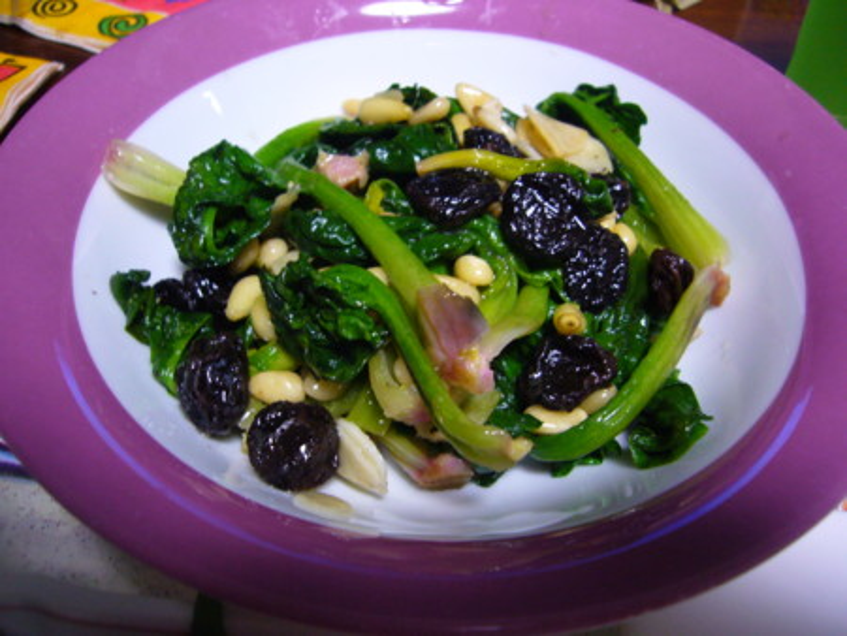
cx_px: 424
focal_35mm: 28
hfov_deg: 63.4
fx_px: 685
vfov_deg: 49.8
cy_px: 318
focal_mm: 4.6
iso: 200
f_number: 2.8
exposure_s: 1/13
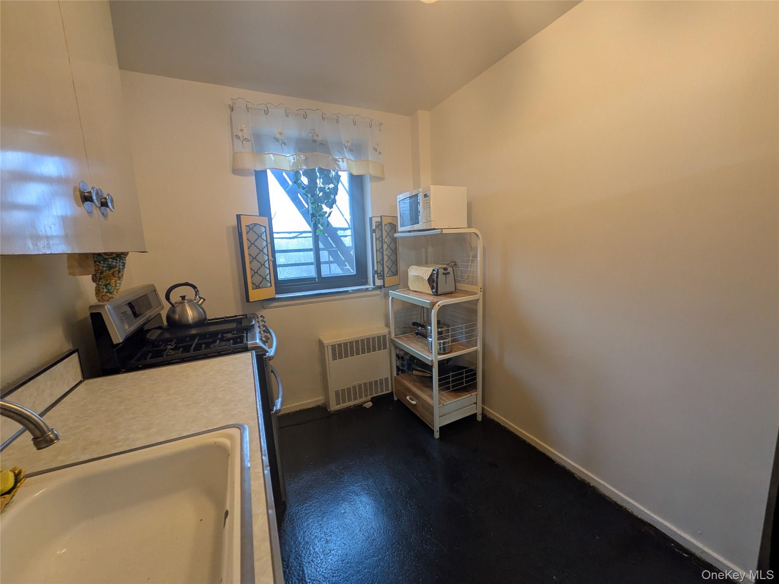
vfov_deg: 85.7
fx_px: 315
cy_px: 292
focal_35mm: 14
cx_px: 390
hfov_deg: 102.1
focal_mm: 1.83
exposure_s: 1/60
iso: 119
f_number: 2.2
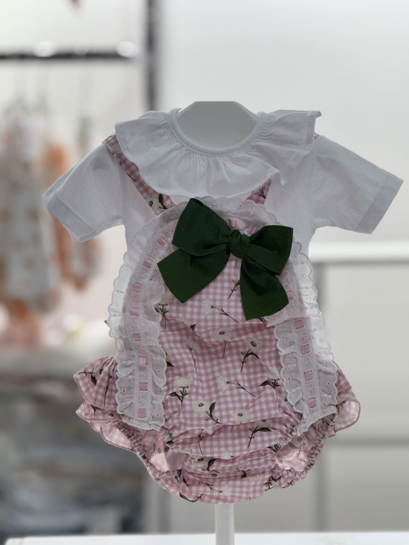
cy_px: 272
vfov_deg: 16.4
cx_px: 204
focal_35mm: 120
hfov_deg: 12.3
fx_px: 1890
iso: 100
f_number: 2.8
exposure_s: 1/100
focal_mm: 15.66
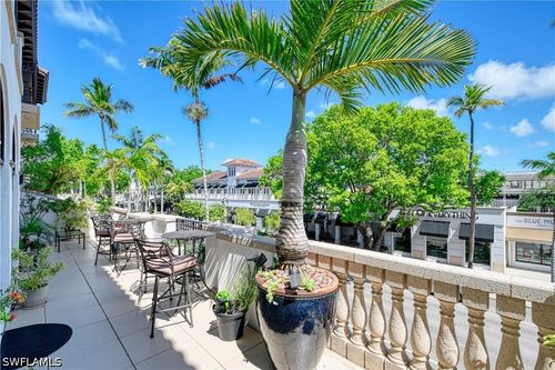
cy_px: 185
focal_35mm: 15
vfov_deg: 77.3
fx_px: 231
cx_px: 278
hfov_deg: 100.4
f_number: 7.1
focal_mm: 10
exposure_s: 1/320
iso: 100
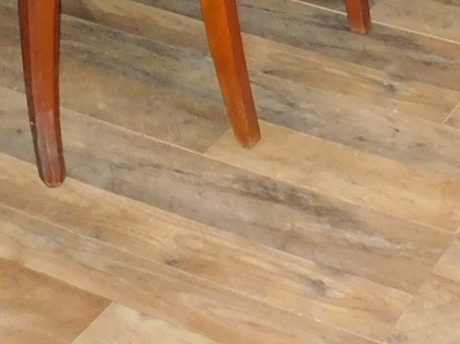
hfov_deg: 17.3
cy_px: -440
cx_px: 420
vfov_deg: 11.3
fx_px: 1487
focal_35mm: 112
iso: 320
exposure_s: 1/30
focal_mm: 4
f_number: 3
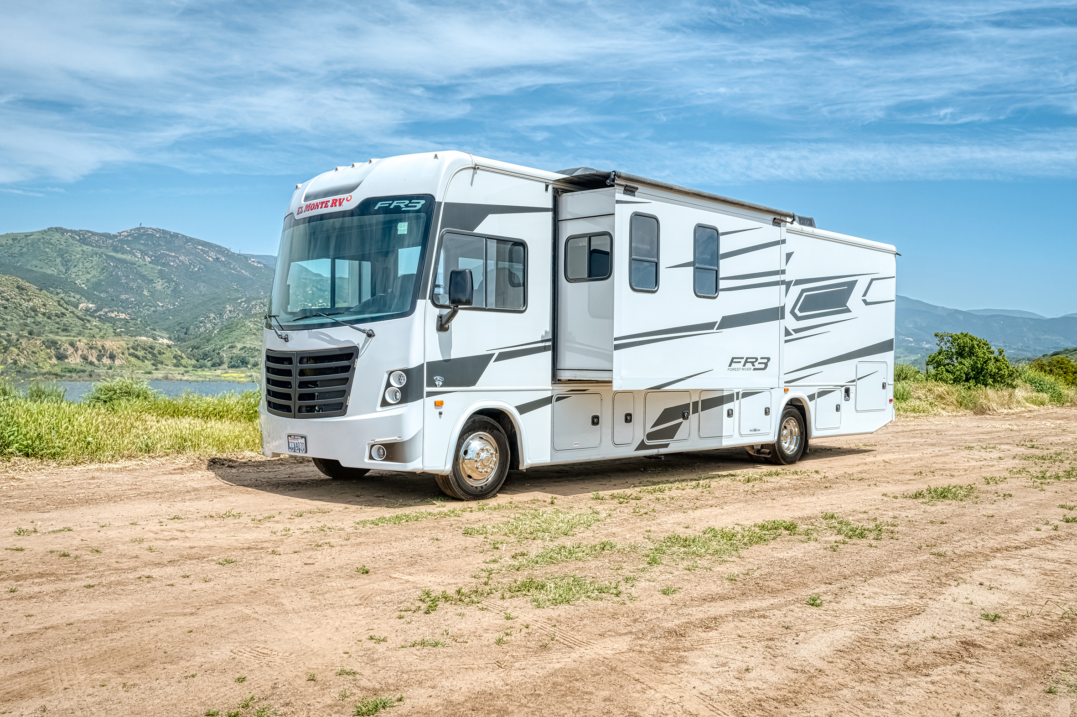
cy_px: 358
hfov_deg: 62.0
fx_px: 897
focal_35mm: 30
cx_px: 538
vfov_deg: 43.6
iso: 200
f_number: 8
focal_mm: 30
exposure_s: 1/2000
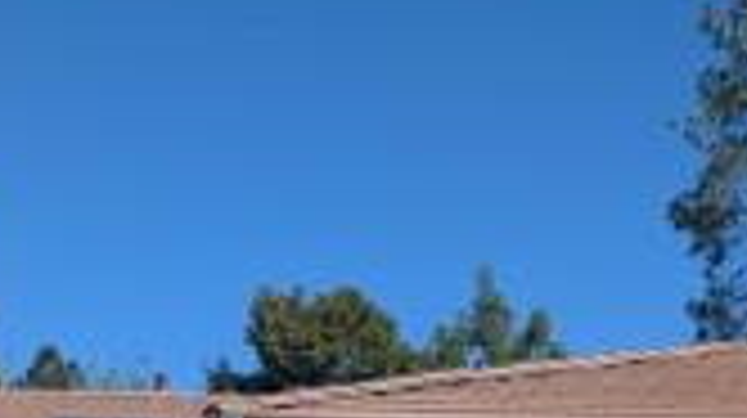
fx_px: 1999
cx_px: 243
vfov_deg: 11.5
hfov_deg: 21.1
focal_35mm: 101
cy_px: 589
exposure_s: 1/1938
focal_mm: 6.9
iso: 22
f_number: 1.68
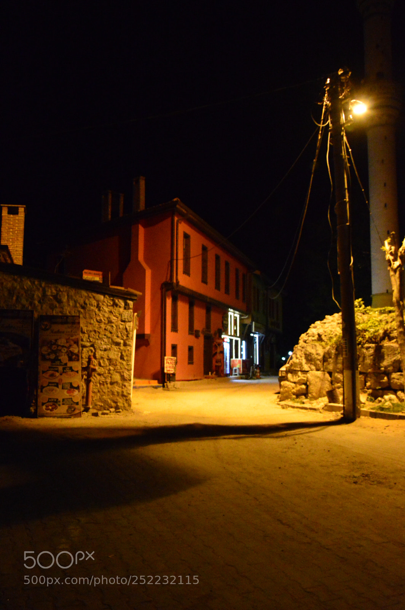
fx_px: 558
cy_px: 305
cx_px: 202
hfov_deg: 39.9
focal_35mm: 33
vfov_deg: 57.3
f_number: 5.6
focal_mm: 22
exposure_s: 1/20
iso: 6400
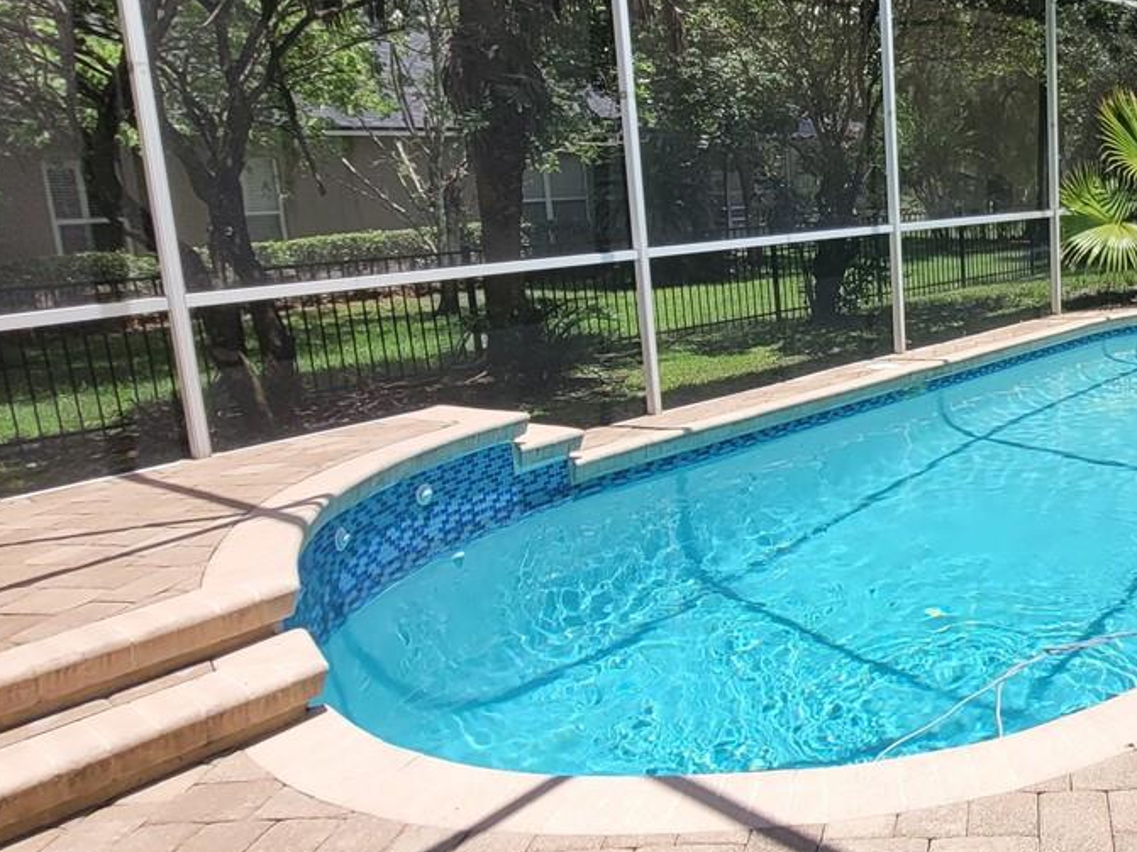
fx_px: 1018
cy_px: 349
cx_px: 1034
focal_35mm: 31
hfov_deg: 51.2
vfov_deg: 45.2
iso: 40
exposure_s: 1/947
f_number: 2.2
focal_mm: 1.74
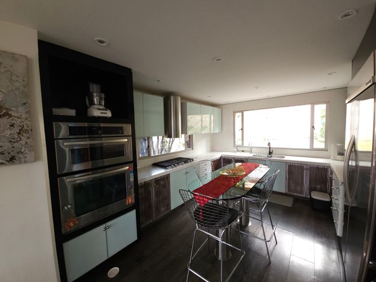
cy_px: 141
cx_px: 188
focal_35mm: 13
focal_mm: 2.2
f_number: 2.2
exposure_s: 1/30
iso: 160
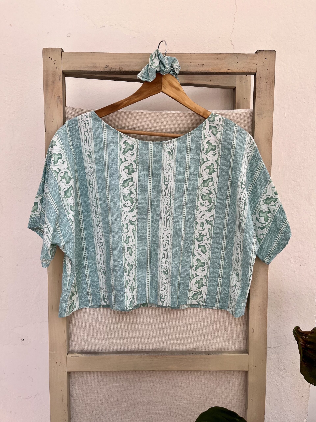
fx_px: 316
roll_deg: +1.0
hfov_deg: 53.1
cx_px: 158
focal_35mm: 26
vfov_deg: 67.3
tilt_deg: -8.6
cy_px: 211
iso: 50
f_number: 1.6
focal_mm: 5.1
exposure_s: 1/615
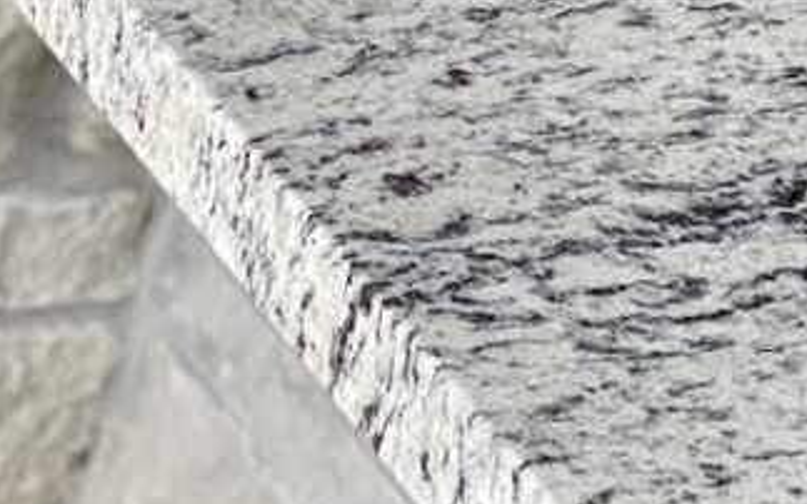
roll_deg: -15.5
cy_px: -535
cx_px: 627
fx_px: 4311
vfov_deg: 6.5
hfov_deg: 10.7
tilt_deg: -17.3
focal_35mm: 196
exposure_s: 1/121
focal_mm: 7.5
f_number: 2.2
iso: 100
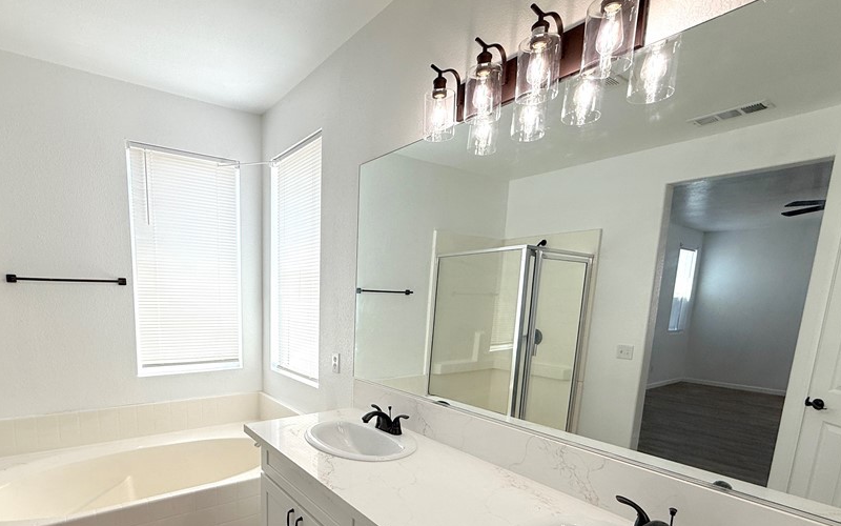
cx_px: 349
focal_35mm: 19
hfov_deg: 87.2
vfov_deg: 60.3
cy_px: 362
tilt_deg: -8.4
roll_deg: -1.2
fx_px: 435
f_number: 2.2
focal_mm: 2.22
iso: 50
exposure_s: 1/245
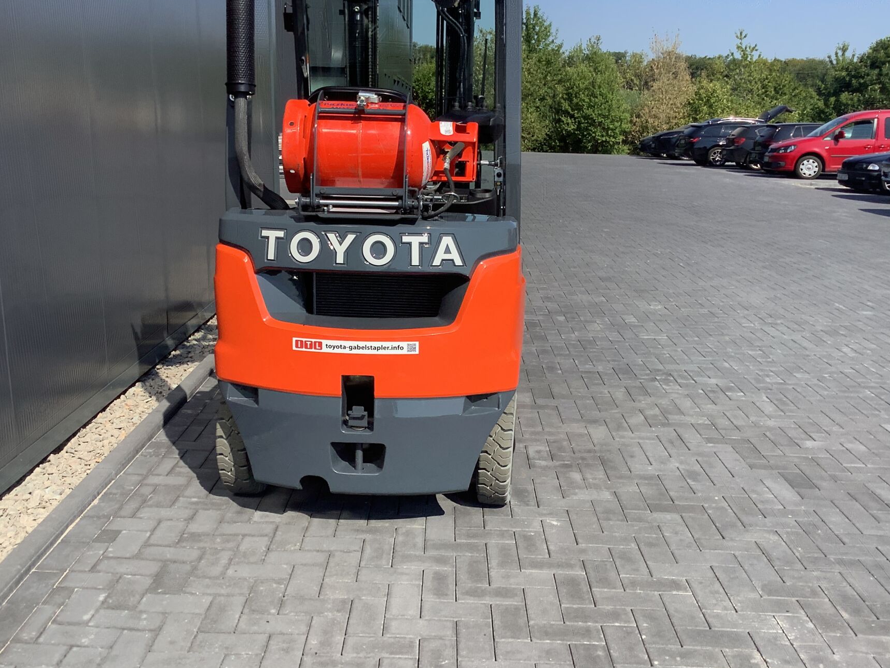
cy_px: 365
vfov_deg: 38.6
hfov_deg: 50.1
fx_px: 951
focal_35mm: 37
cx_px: 423
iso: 25
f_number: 2.4
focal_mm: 3.3
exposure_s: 1/916
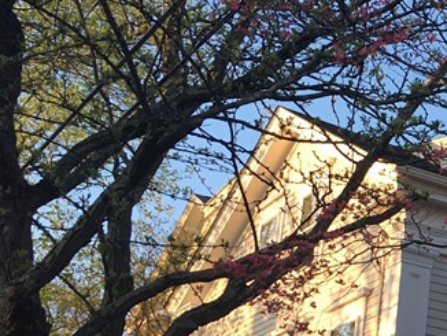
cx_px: 687
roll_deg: -1.0
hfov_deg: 18.8
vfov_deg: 16.0
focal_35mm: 91
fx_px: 1176
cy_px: 321
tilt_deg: +16.6
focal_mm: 4.15
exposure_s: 1/206
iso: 25
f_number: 2.2
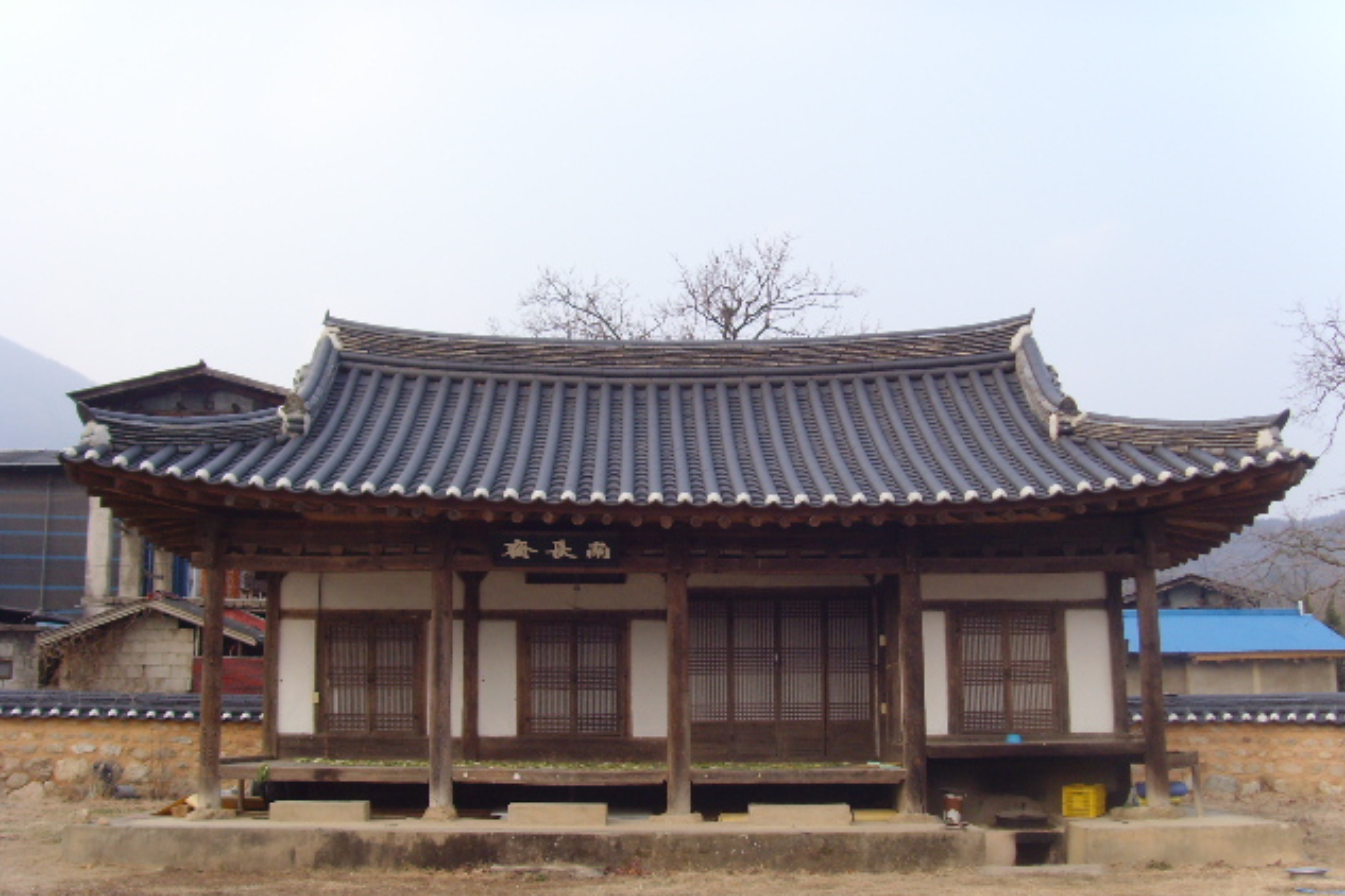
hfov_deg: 47.4
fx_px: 1532
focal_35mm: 41
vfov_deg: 32.6
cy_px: 463
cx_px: 678
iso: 80
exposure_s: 1/180
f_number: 3.5
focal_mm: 6.6
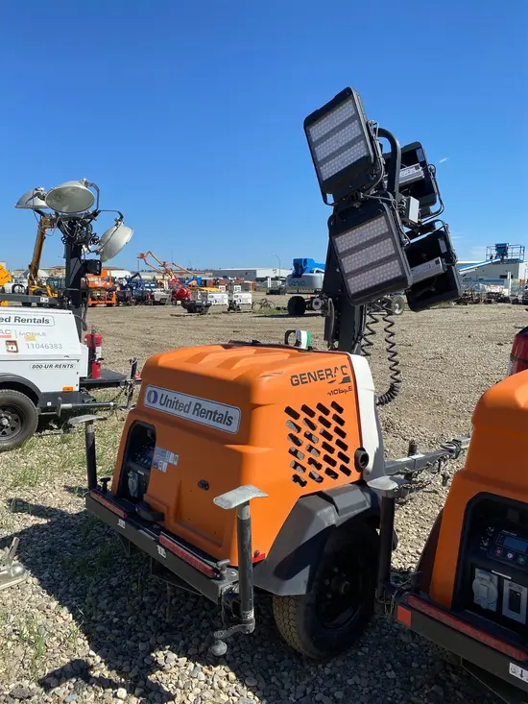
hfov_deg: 53.1
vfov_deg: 67.3
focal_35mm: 26
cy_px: 352
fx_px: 529
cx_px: 264
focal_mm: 4.25
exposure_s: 1/2688
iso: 32
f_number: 1.8
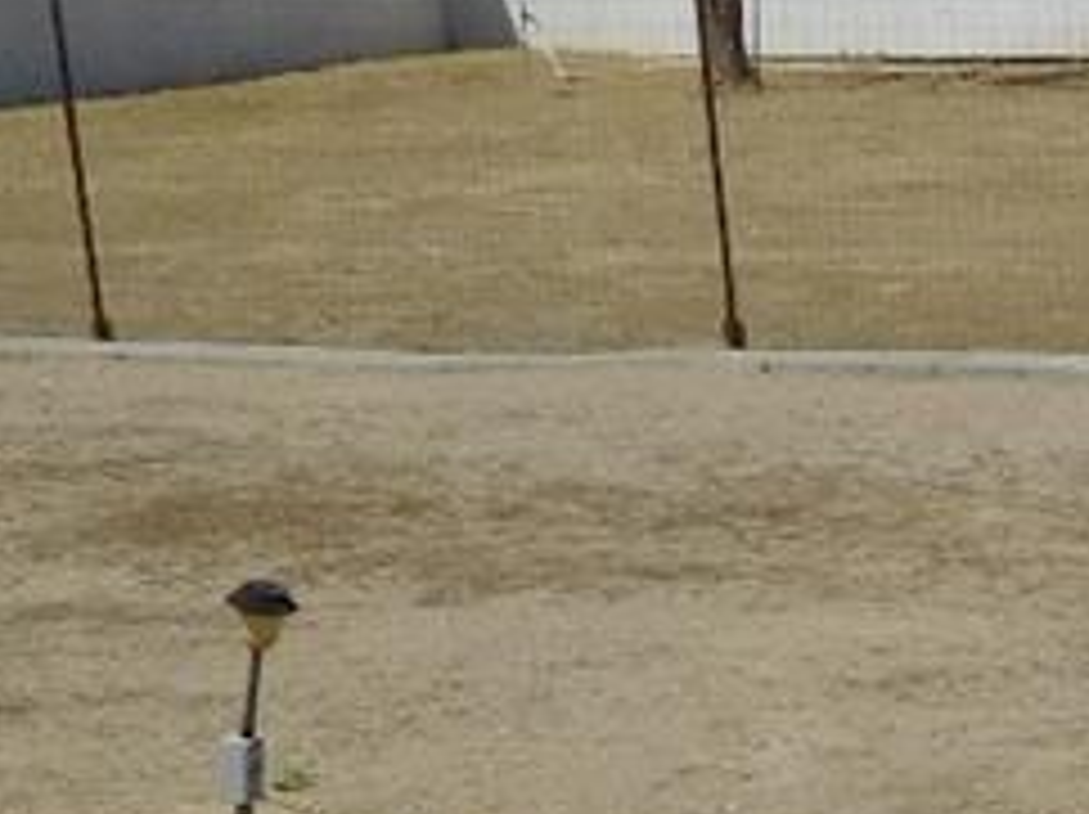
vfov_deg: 9.3
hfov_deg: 11.5
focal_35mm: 155
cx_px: 2182
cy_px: 1174
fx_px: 4871
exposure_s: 1/1000
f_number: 6.8
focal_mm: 4.5
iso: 125
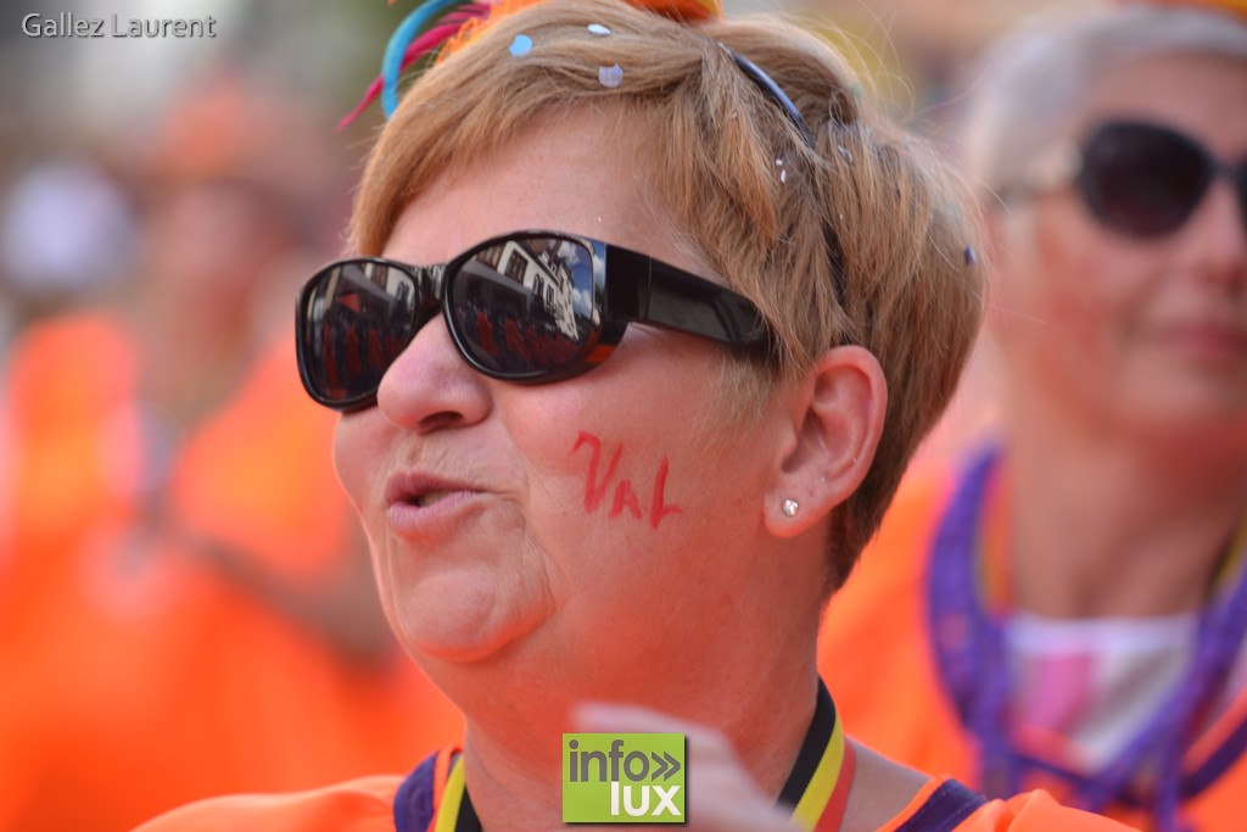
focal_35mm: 180
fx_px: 6235
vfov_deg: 7.6
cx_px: 624
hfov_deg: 11.4
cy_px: 416
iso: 100
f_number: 2.8
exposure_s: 1/200
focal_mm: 120
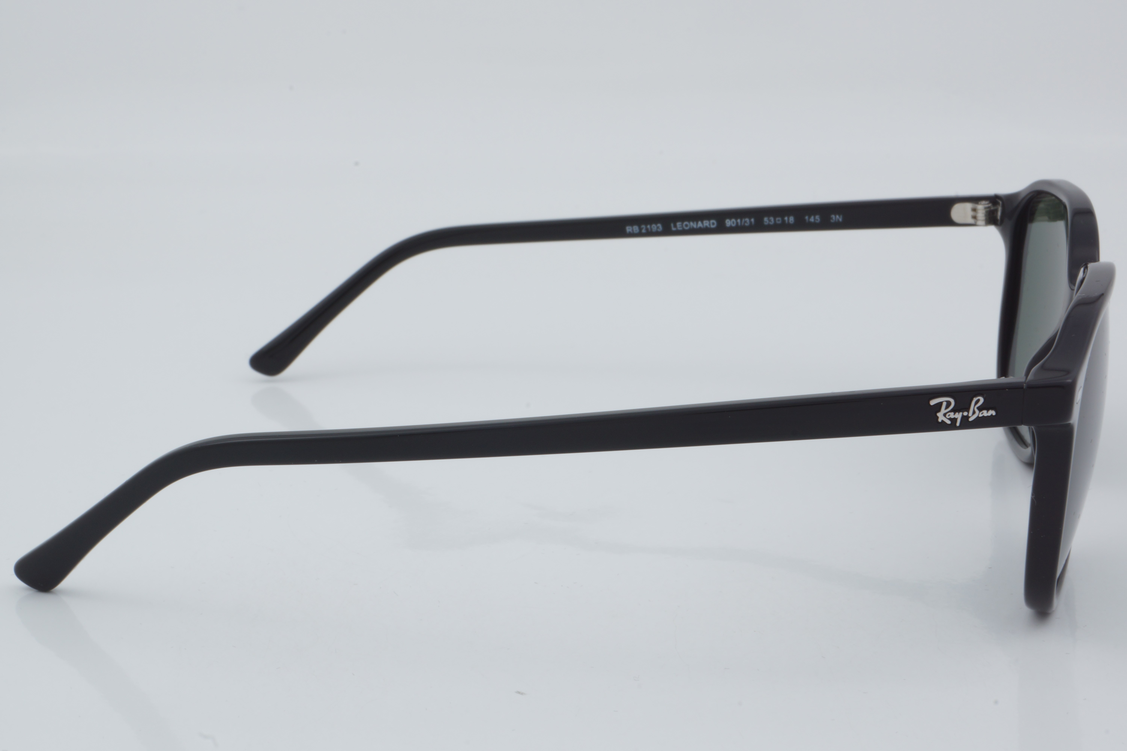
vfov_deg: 18.2
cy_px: 376
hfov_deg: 27.0
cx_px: 564
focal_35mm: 75
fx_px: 2348
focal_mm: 50
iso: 100
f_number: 29
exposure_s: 1/4
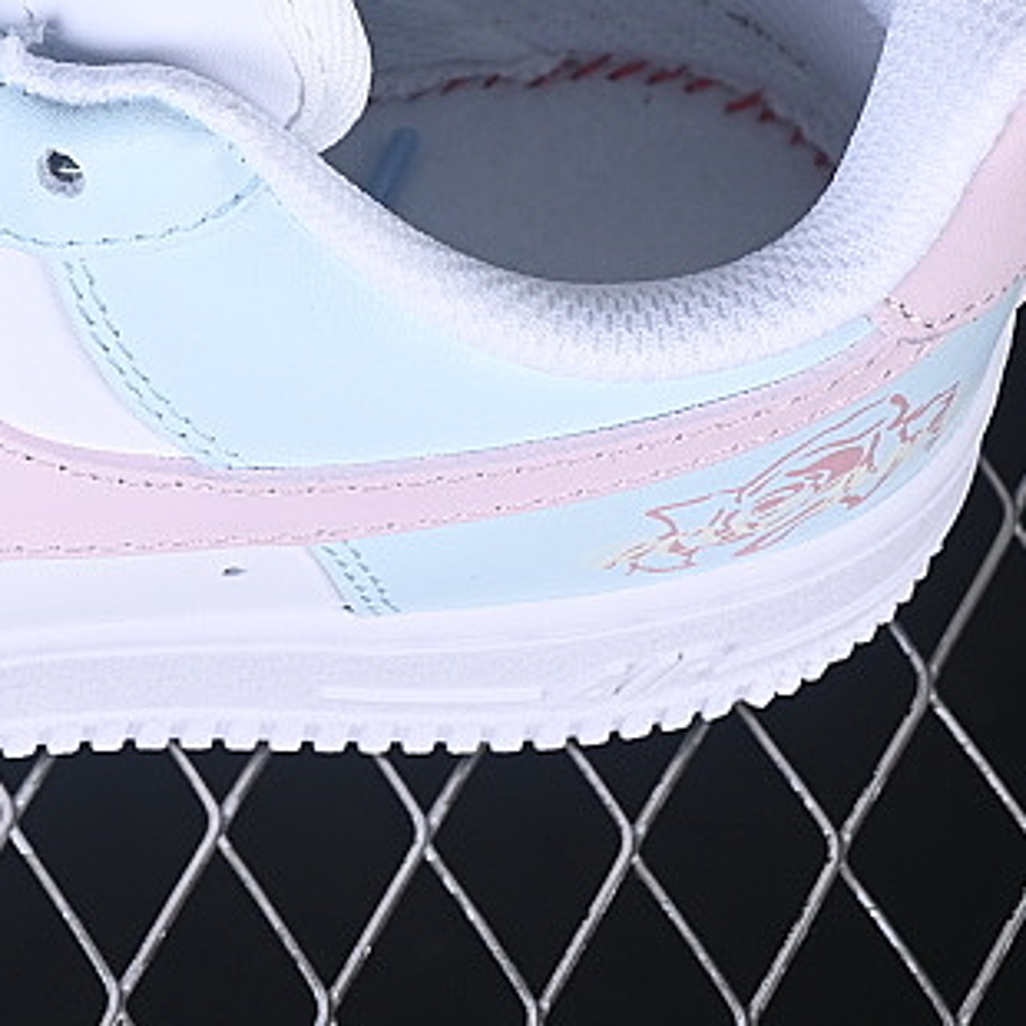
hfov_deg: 7.8
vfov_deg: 7.8
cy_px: -139
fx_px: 7444
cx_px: -258
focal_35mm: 222
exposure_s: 1/100
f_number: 7.1
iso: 160
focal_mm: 50
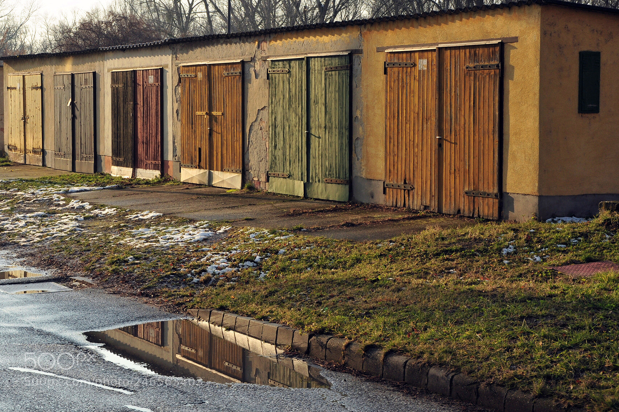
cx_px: 310
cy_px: 206
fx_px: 1083
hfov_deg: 31.9
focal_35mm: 63
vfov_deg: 21.6
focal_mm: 42
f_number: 8
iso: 200
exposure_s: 1/125
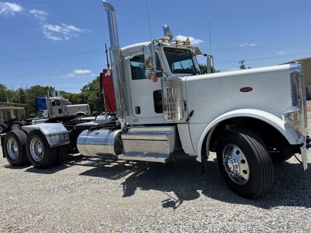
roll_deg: +7.3
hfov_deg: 67.3
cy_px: 112
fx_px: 234
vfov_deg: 53.1
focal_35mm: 26
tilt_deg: -1.8
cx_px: 160
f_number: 1.78
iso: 80
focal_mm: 6.86
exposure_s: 1/5263
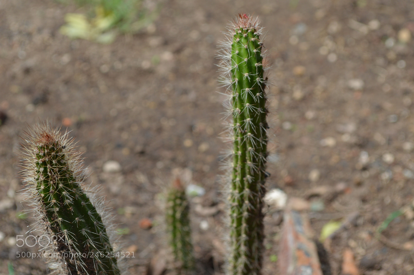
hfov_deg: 24.6
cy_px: 138
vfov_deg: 16.5
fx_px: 948
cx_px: 207
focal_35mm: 82
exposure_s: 1/125
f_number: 8
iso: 100
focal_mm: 55
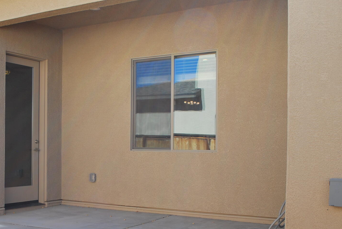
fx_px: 466
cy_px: 147
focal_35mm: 49
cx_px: 132
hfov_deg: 40.1
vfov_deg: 27.5
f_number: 5.6
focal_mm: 24
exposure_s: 1/250
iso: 180
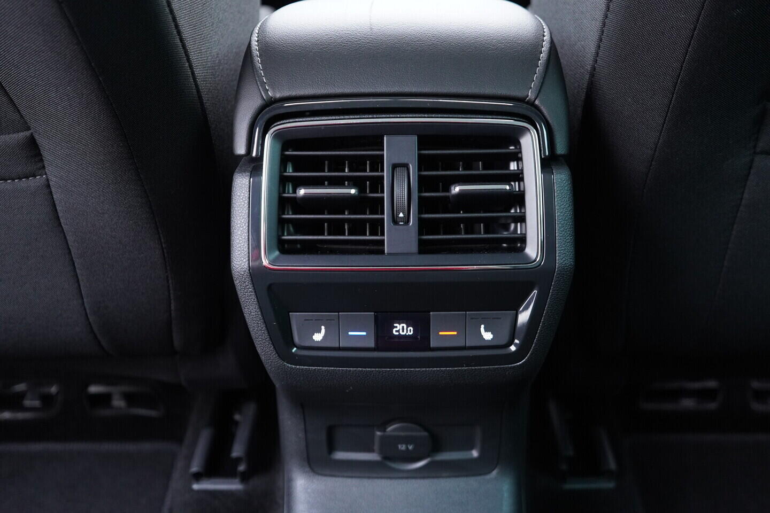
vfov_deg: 36.9
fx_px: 770
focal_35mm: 36
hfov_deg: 53.1
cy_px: 256
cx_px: 385
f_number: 2.8
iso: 1250
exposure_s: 1/40
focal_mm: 24
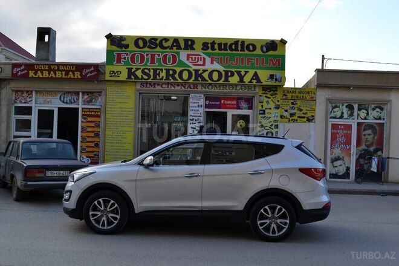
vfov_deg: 34.2
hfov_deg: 49.6
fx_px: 432
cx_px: 200
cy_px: 133
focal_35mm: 39
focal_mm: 26
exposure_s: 1/125
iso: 100
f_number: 5.6
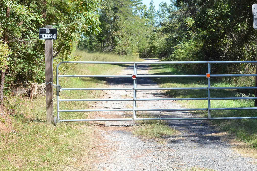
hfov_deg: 27.6
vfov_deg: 18.6
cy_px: 79
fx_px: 521
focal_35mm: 73
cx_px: 168
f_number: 9
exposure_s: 1/320
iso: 400
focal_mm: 32
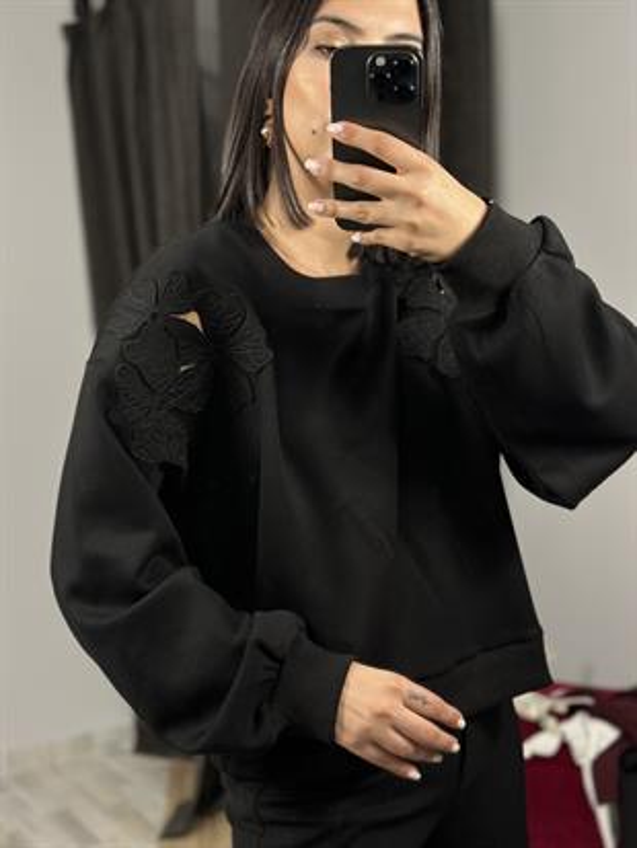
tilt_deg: -27.2
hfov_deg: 30.3
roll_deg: +3.5
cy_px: 424
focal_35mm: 48
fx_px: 1177
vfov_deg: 39.6
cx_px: 318
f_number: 1.78
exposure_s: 1/50
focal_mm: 6.86
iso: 160
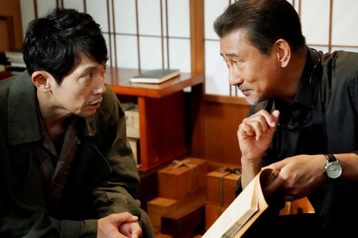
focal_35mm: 89
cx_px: 181
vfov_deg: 15.4
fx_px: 885
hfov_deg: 22.9
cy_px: 121
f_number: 4.5
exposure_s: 1/80
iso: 16000
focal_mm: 78
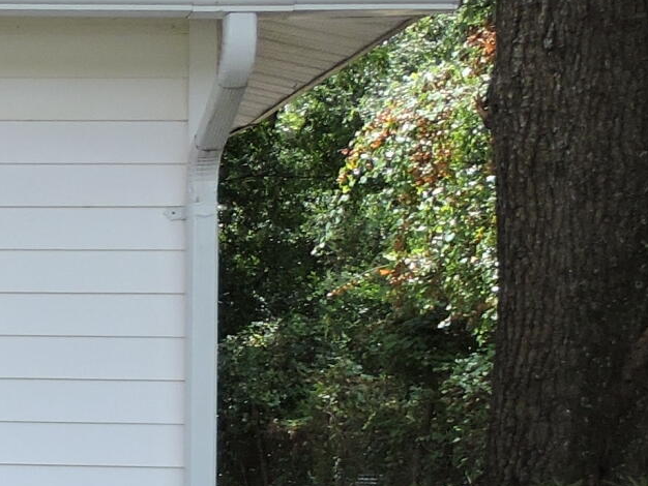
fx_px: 2154
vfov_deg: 12.8
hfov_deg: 14.1
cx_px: -684
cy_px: 455
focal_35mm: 115
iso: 100
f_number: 3.3
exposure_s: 1/200
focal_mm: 4.3
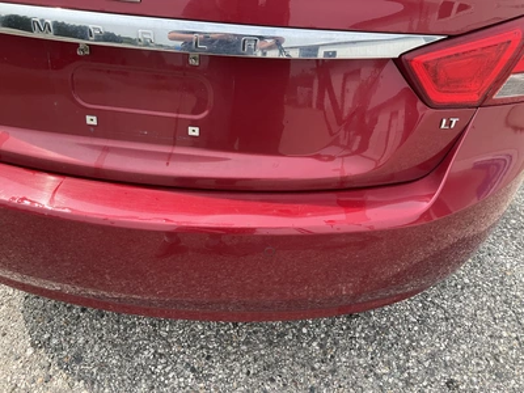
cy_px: 196
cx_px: 262
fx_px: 439
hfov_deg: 61.7
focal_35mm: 29
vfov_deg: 48.2
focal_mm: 3
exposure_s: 1/562
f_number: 1.8
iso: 25
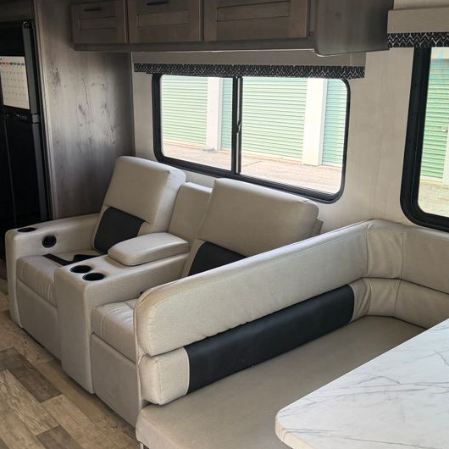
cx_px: 123
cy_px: 226
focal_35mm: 41
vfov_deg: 40.9
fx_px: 602
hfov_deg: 40.0
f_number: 1.78
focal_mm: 6.76
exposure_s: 1/196
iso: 200
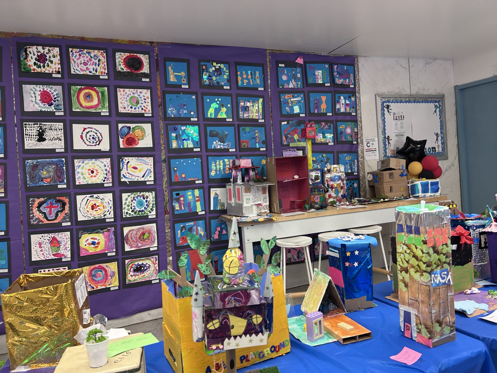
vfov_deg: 53.1
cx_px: 248
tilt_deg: -2.1
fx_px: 373
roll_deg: +4.8
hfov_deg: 67.3
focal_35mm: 26
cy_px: 186
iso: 80
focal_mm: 5.7
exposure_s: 1/120
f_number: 1.5
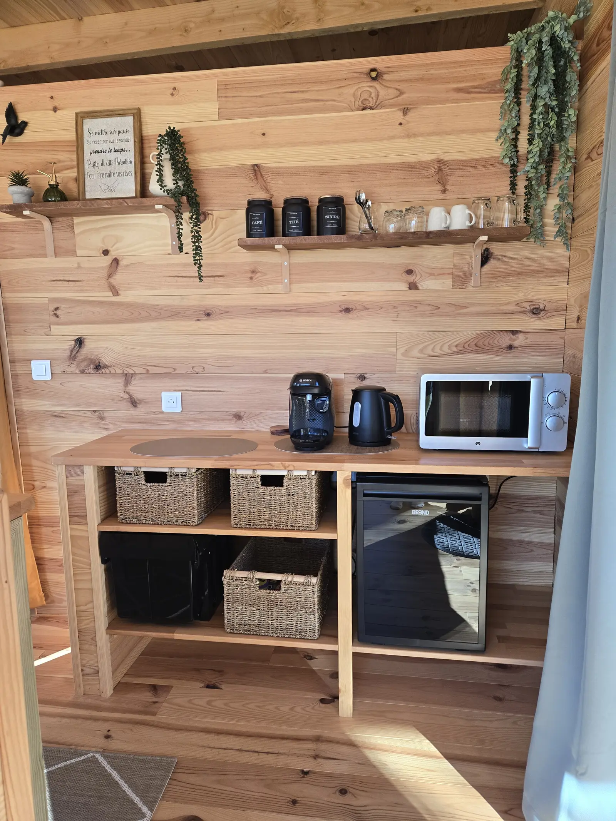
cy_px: 410
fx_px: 546
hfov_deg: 58.9
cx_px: 308
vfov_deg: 73.9
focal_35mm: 23
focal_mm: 5.4
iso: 160
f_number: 1.8
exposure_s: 1/180
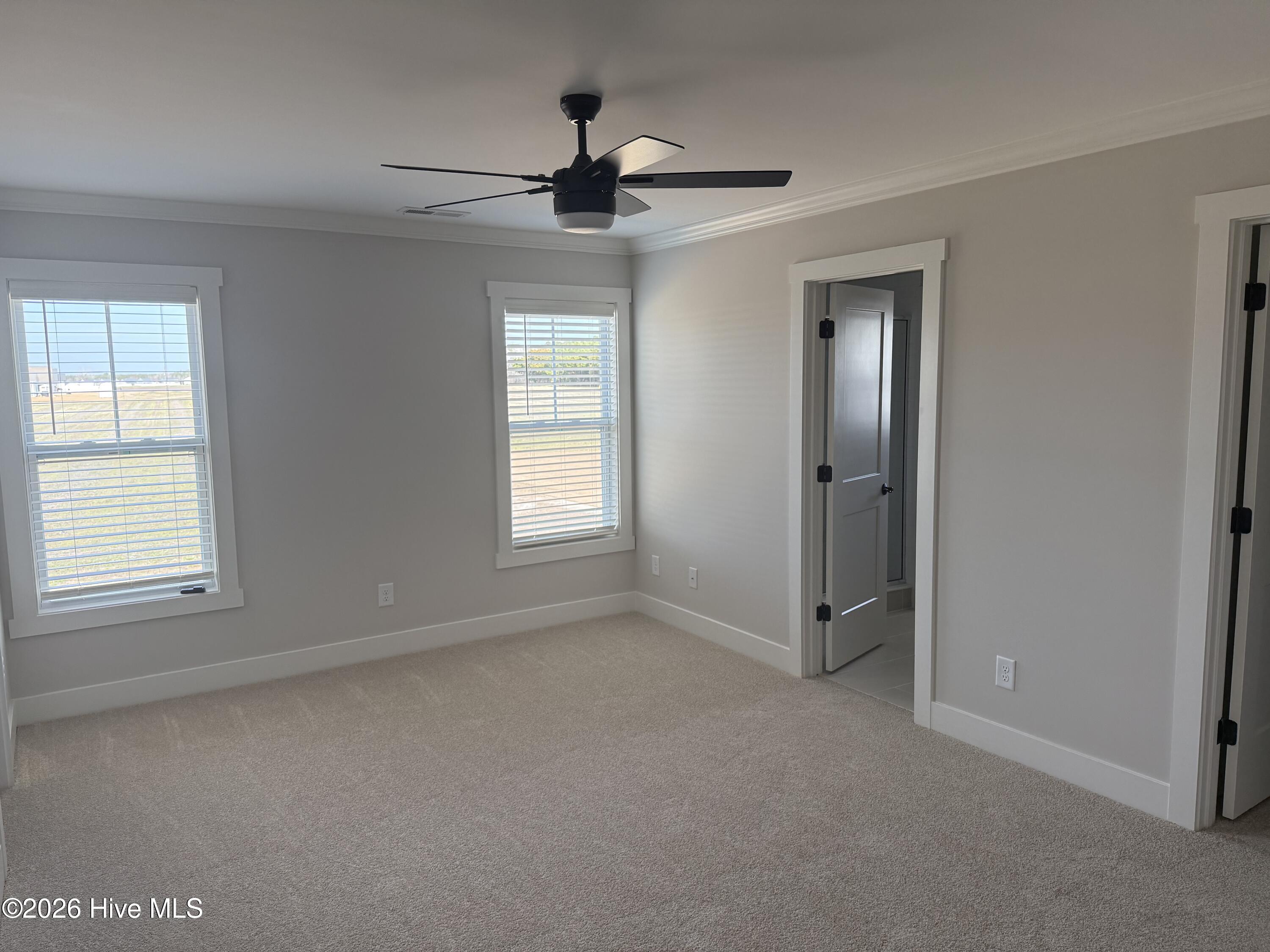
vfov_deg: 56.8
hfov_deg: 71.6
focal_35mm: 24
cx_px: 635
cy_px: 476
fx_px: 881
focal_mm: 6.76
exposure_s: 1/237
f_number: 1.78
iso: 160
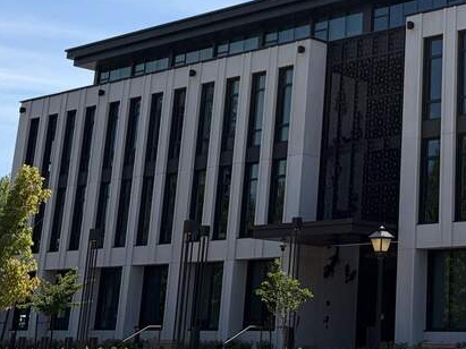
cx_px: 477
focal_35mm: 76
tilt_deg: +17.5
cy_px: 24
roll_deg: -0.4
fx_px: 1023
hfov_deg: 24.4
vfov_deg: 19.0
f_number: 1.6
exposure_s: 1/4608
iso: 64
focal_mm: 5.96
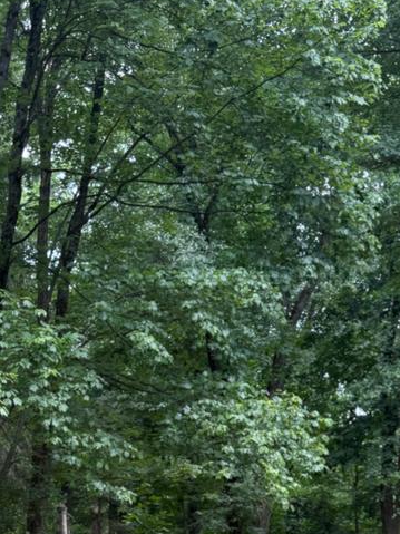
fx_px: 1187
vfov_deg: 23.1
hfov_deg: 19.1
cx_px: 142
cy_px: 650
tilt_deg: -2.5
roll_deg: +1.1
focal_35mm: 77
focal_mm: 6.76
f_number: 1.78
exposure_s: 1/304
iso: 100
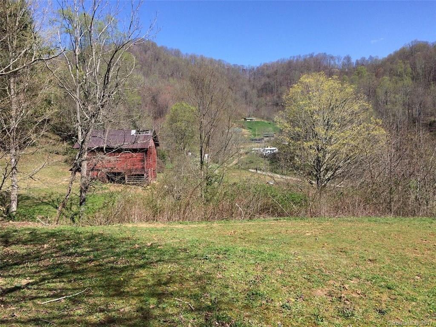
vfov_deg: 48.2
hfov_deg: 61.7
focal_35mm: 29
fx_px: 365
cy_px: 164
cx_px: 218
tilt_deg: -3.8
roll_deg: +1.2
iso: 32
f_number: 2.2
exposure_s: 1/1580
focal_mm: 4.15
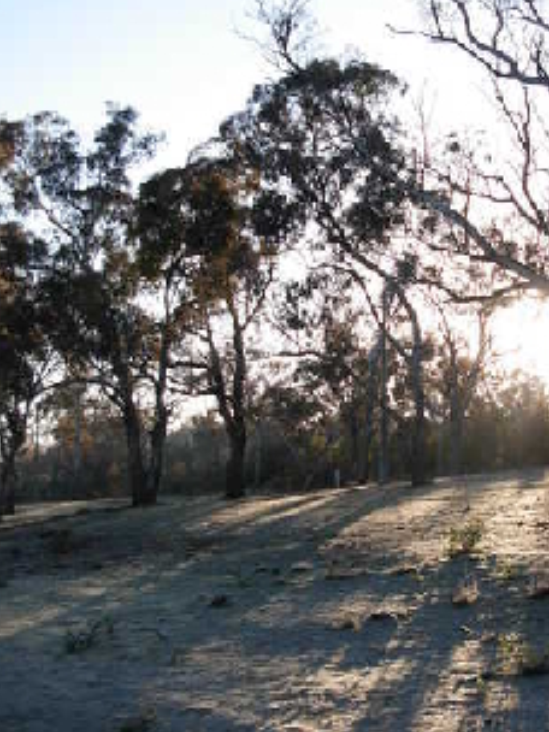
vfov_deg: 32.1
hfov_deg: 24.3
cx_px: 378
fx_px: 1269
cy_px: 306
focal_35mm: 60
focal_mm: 6.3
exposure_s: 1/406
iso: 79
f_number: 2.9
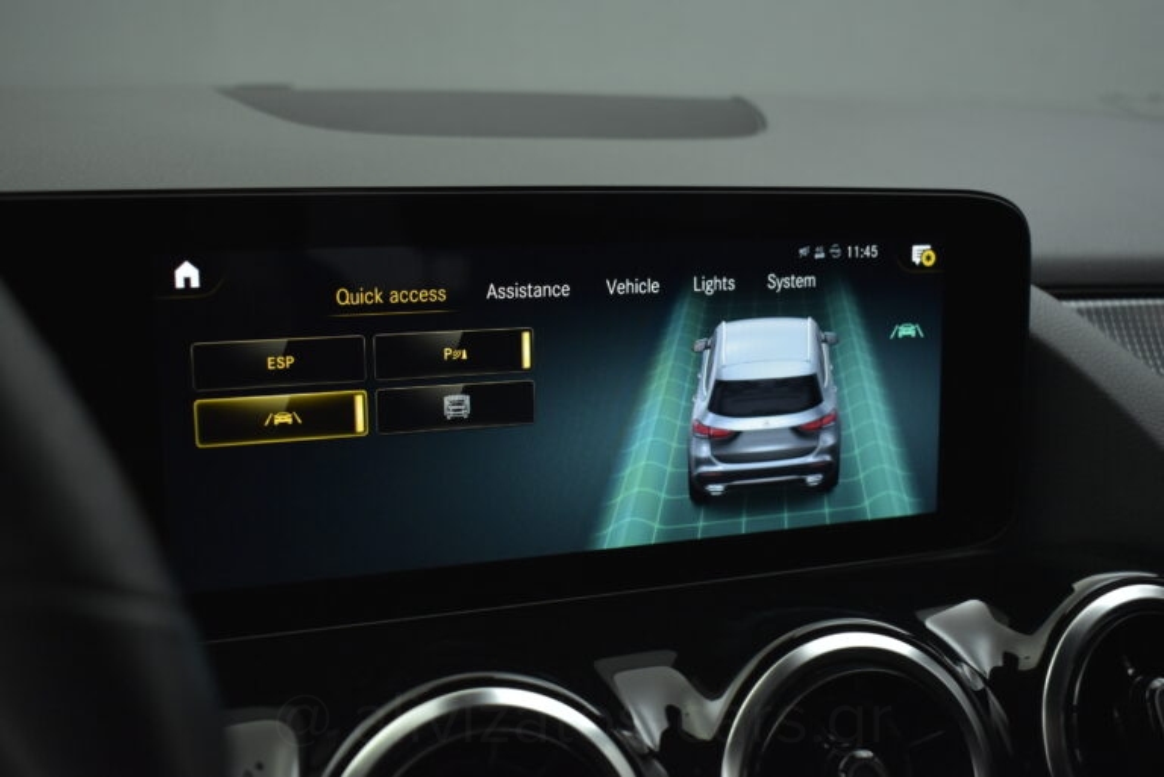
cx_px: 582
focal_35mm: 39
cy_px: 388
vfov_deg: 34.3
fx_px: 1262
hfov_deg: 49.5
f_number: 4
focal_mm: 26
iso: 1600
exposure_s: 1/160
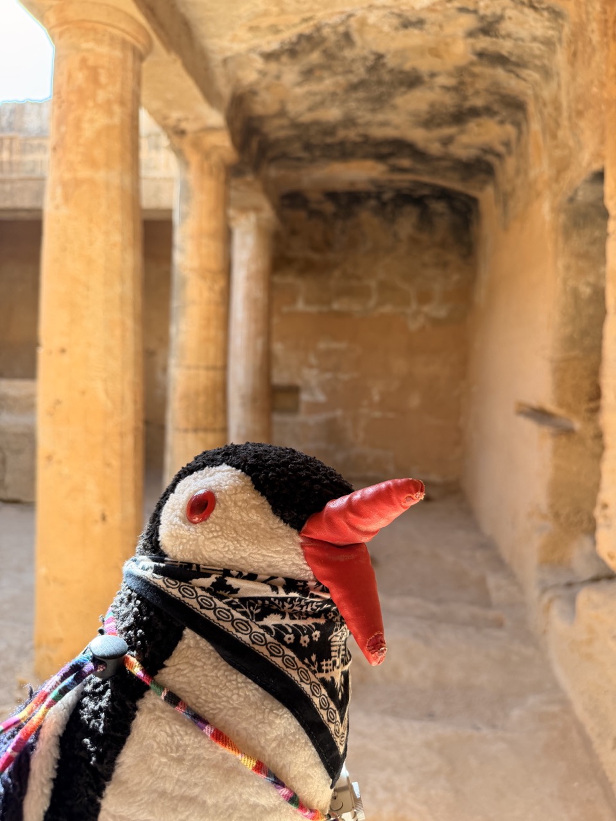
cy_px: 410
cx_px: 308
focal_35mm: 24
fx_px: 569
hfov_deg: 56.8
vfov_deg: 71.6
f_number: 1.78
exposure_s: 1/435
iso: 100
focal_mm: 6.76
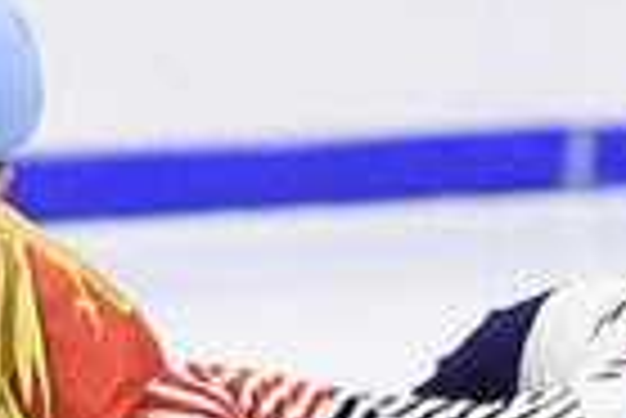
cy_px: 870
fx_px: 16032
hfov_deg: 2.2
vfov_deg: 1.5
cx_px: 117
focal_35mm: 921
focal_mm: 200
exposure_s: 1/1000
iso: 5000
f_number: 2.8
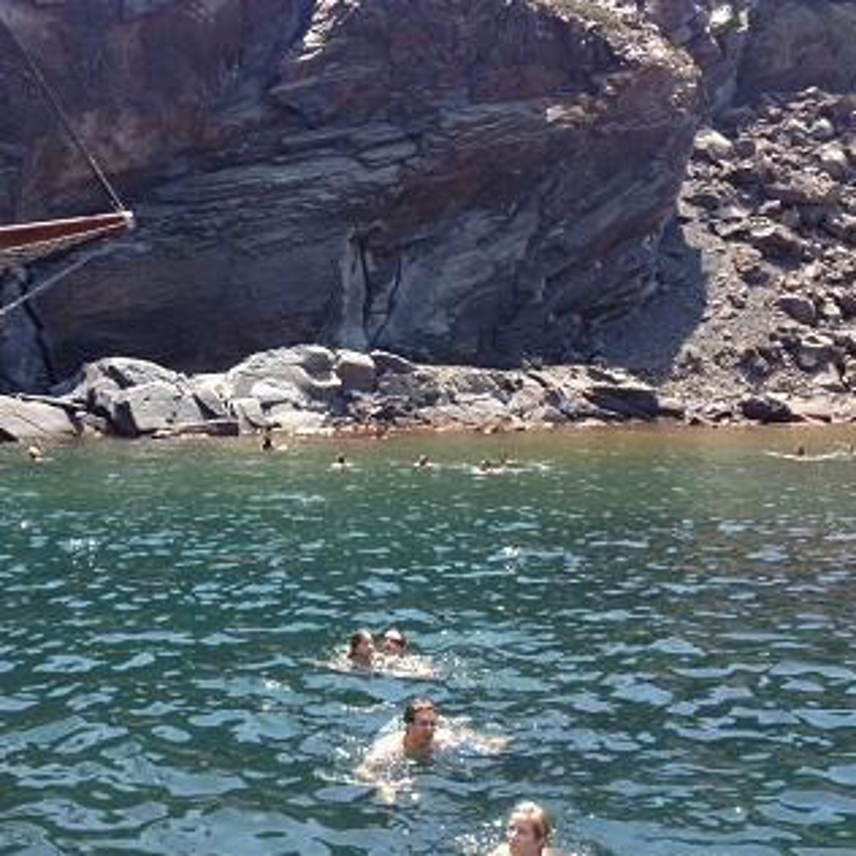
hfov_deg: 35.2
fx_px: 1343
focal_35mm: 48
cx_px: 317
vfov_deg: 35.3
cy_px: 368
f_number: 2.4
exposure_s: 1/502
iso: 64
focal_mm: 4.28
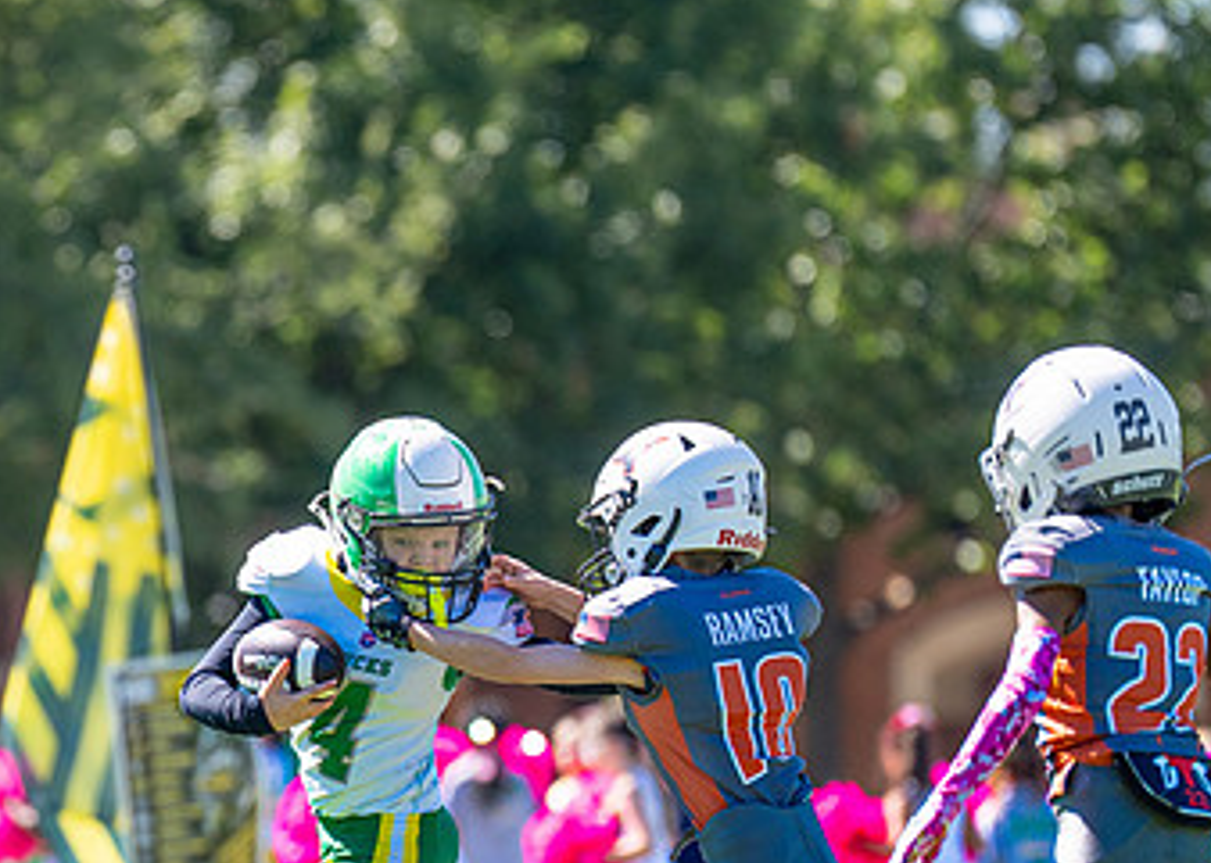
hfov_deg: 3.7
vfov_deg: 2.7
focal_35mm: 538
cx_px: 88
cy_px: 698
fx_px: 18493
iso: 160
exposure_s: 1/2000
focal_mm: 200
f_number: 2.8
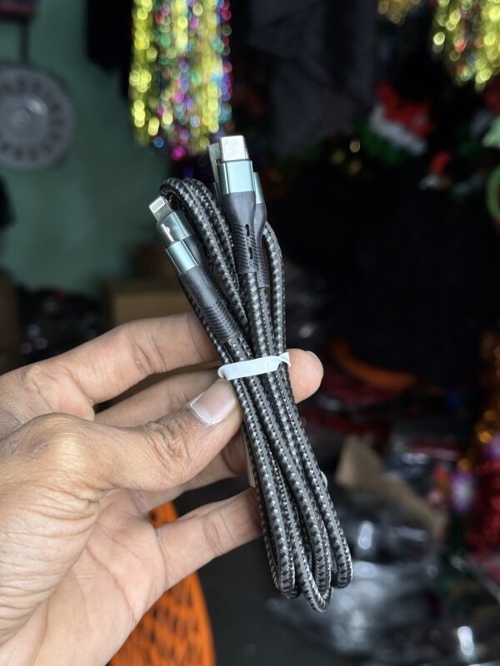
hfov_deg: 30.3
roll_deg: -2.2
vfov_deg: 39.7
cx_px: 250
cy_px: 333
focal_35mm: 48
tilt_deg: -13.3
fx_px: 924
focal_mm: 6.76
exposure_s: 1/100
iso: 50
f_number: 1.78
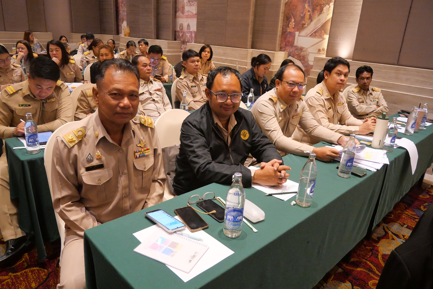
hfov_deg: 73.7
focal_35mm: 24
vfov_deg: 53.2
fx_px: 289
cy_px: 144
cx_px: 216
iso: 3200
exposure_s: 1/125
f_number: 4
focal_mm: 12
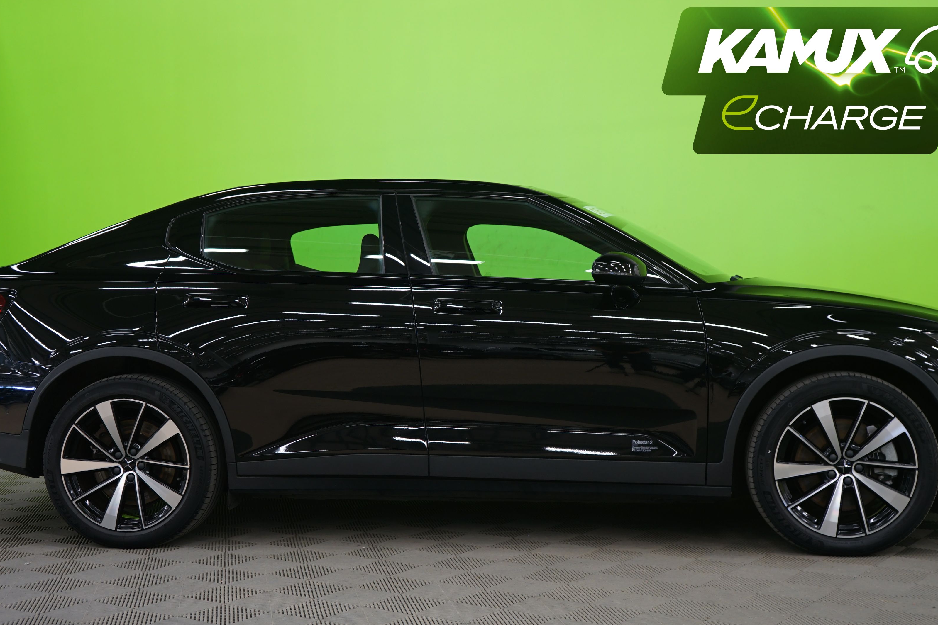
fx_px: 1251
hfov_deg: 41.1
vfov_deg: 28.1
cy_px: 350
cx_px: 494
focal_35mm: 48
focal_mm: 39
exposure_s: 1/8
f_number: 4.5
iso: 400
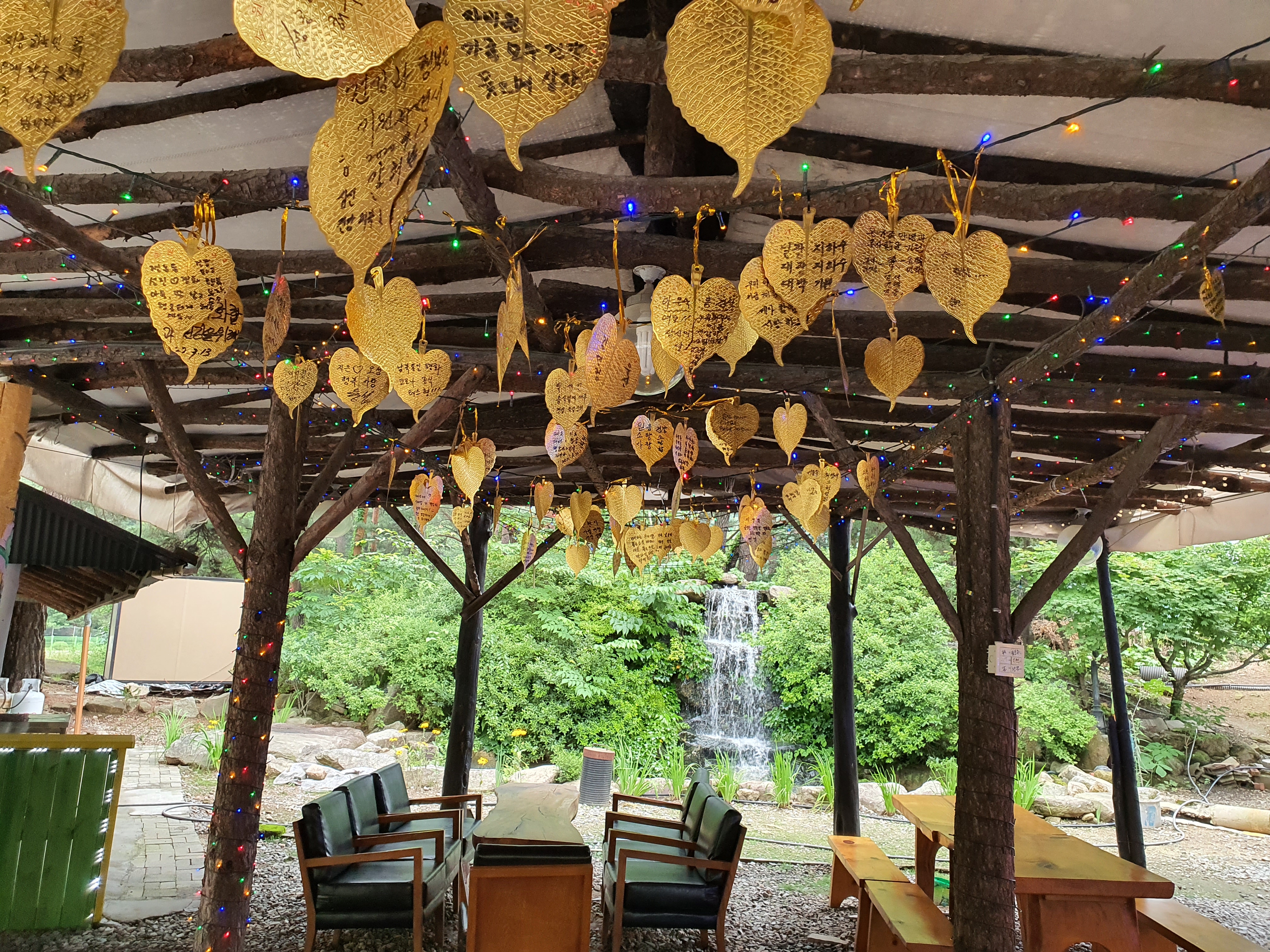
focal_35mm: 26
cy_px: 476
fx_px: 954
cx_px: 635
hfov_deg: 67.3
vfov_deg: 53.1
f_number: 2.4
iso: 200
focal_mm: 4.3
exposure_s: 1/120
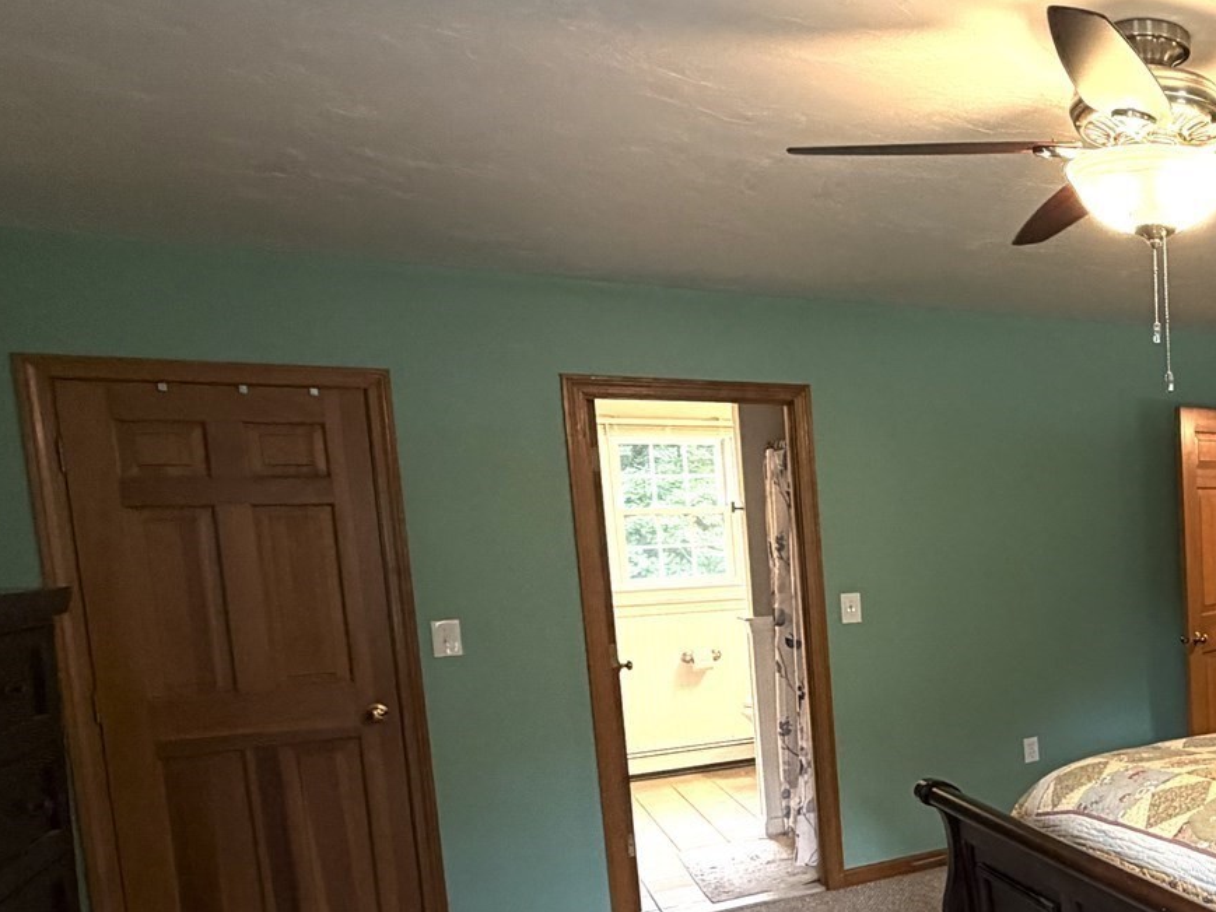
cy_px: 624
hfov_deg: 44.6
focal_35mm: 33
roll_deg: +1.3
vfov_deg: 42.3
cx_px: 1283
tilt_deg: -5.9
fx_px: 1159
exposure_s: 1/60
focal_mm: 2.22
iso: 250
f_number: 2.2
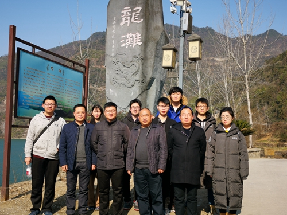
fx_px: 340
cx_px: 144
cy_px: 108
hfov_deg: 45.8
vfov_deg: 35.1
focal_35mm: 41
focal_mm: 3.95
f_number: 1.8
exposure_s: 1/1495
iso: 50
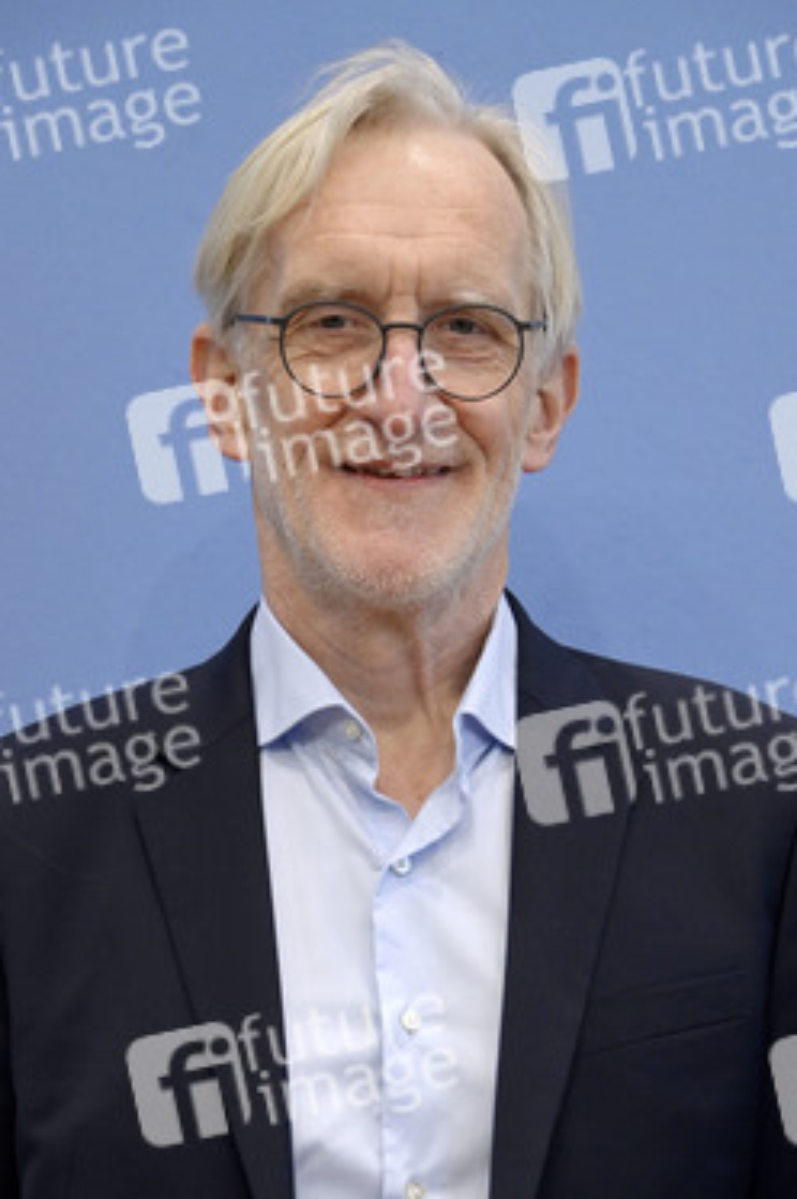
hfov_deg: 11.4
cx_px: 386
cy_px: 588
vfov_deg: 17.1
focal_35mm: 120
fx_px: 3992
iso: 3200
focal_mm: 112
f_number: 5.6
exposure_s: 1/500
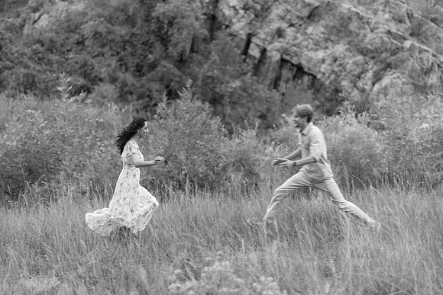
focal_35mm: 85
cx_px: 222
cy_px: 148
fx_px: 1046
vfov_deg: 16.1
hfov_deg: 23.9
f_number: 1.8
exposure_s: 1/160
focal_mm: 85
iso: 250
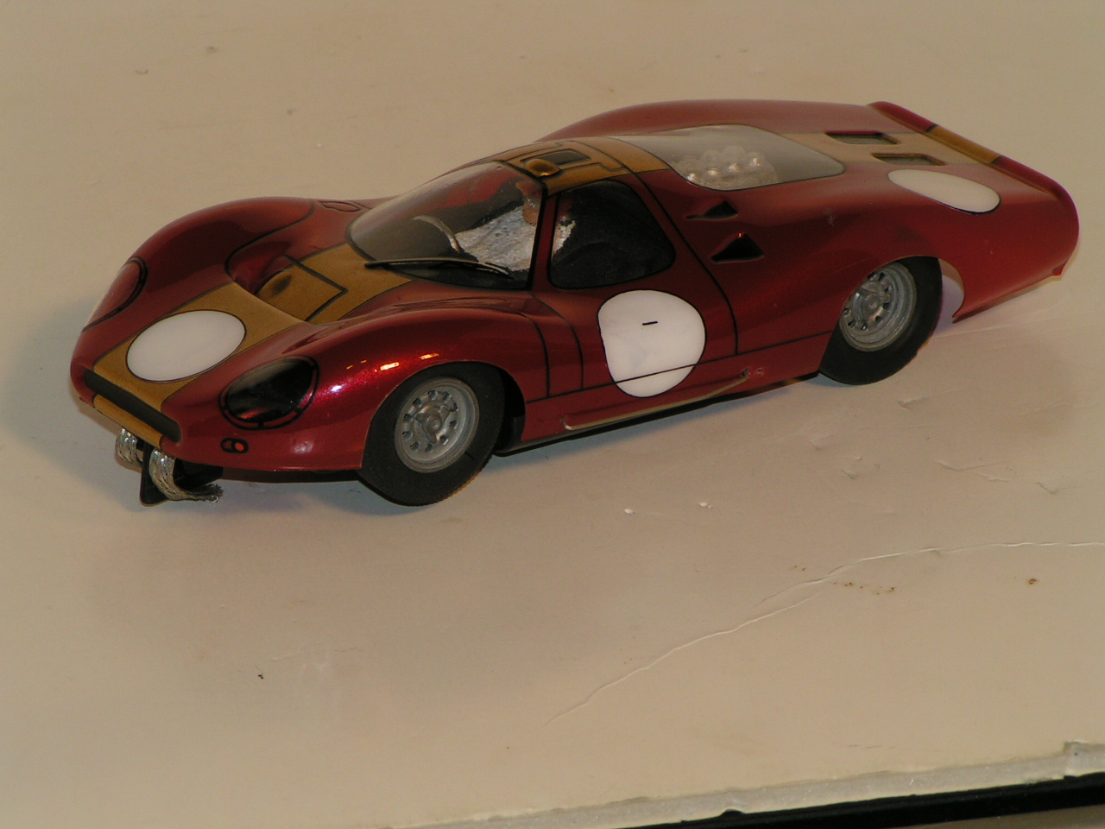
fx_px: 6289
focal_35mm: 197
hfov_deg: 10.0
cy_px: 414
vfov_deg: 7.5
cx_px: 552
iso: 50
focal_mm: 30.1
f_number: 5.6
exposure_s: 1/200
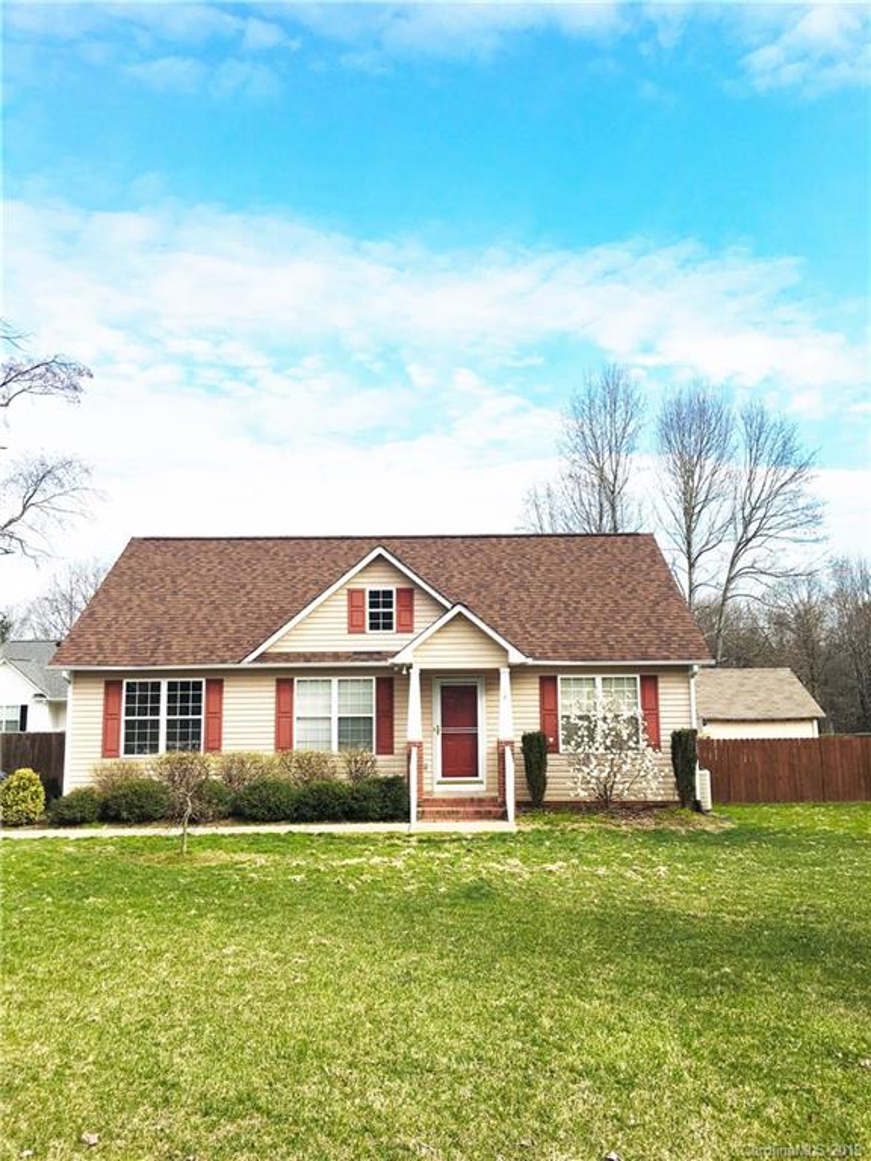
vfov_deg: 61.7
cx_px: 436
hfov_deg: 48.2
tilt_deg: +7.9
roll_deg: +0.3
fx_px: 973
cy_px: 580
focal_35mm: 29
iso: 25
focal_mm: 4.15
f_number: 2.2
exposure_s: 1/1374
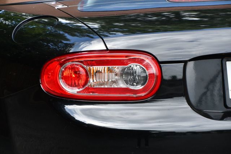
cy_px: 77
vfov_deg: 7.6
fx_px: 1154
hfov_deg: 11.4
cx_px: 116
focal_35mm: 180
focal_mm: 120
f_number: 6.3
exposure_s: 1/250
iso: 200
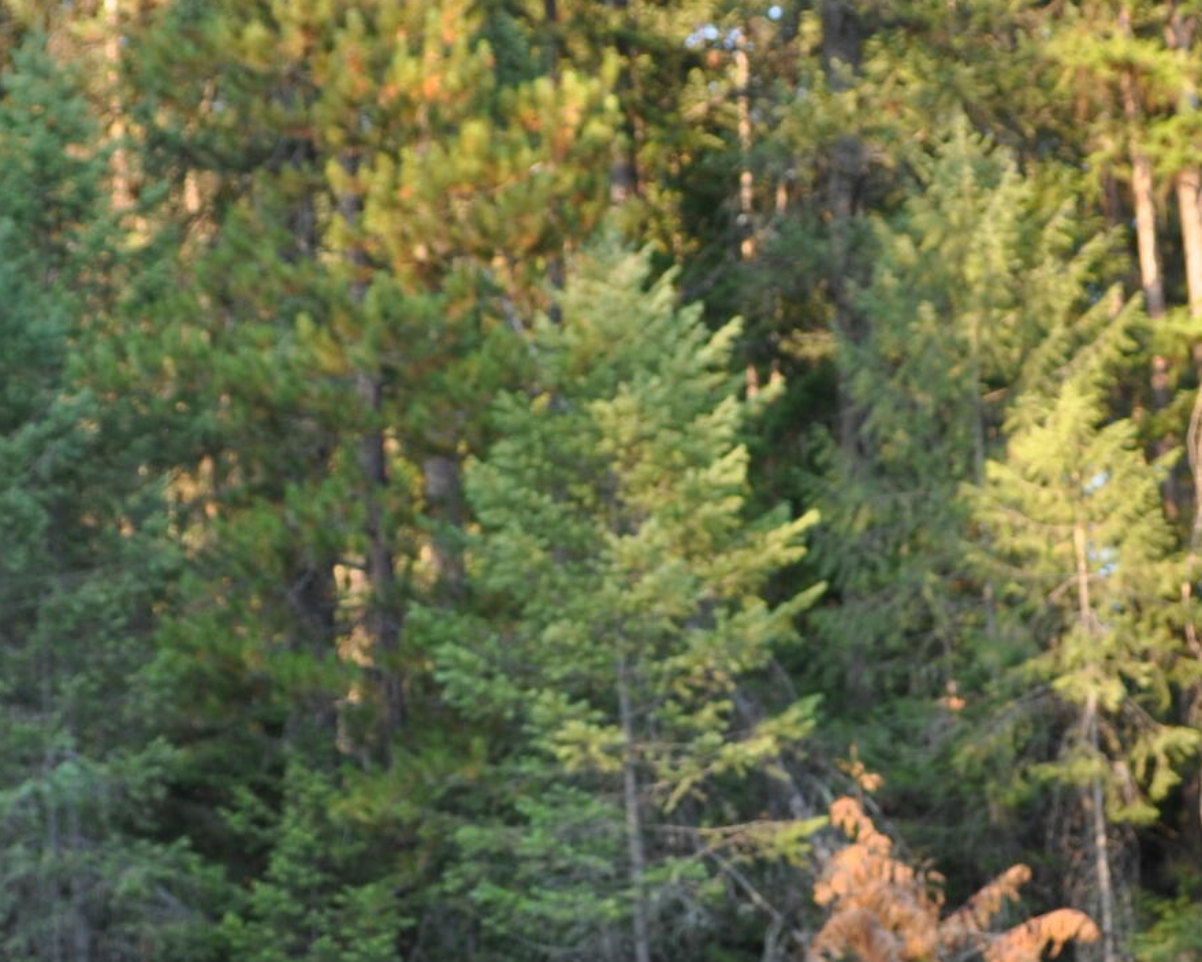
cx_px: 666
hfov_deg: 20.0
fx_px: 3415
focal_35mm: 96
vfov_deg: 15.9
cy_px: 787
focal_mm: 20
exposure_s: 1/125
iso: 280
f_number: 5.6
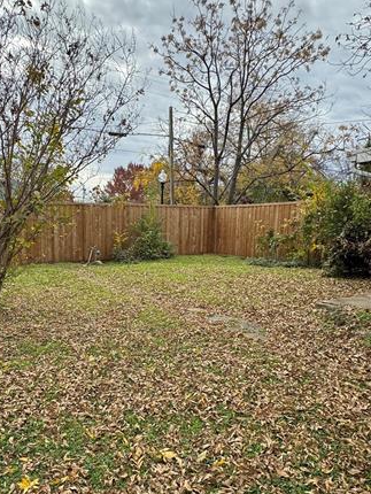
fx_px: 357
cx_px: 150
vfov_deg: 69.2
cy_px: 273
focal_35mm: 25
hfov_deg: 54.6
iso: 40
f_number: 2.2
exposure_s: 1/505
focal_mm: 2.22
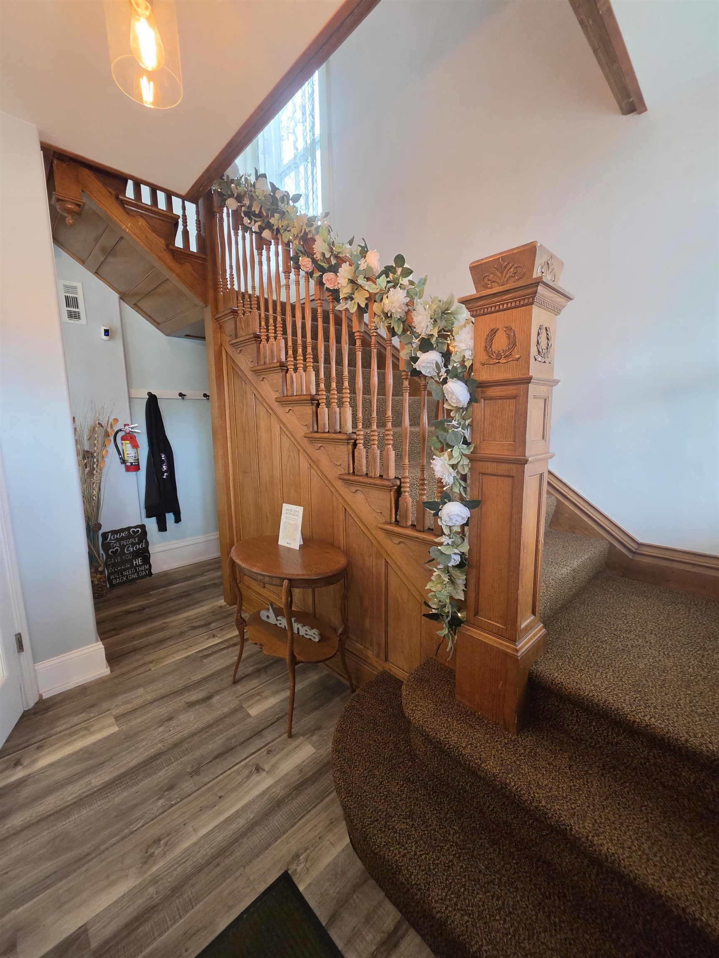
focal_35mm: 13
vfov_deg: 106.2
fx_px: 360
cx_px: 360
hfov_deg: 89.9
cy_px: 479
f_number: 1.9
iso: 250
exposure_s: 1/60
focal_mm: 2.2
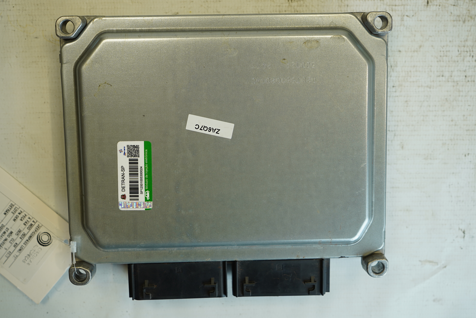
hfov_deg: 42.7
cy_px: 159
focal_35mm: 46
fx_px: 608
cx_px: 238
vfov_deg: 29.2
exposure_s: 1/60
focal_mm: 31
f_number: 4
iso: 100
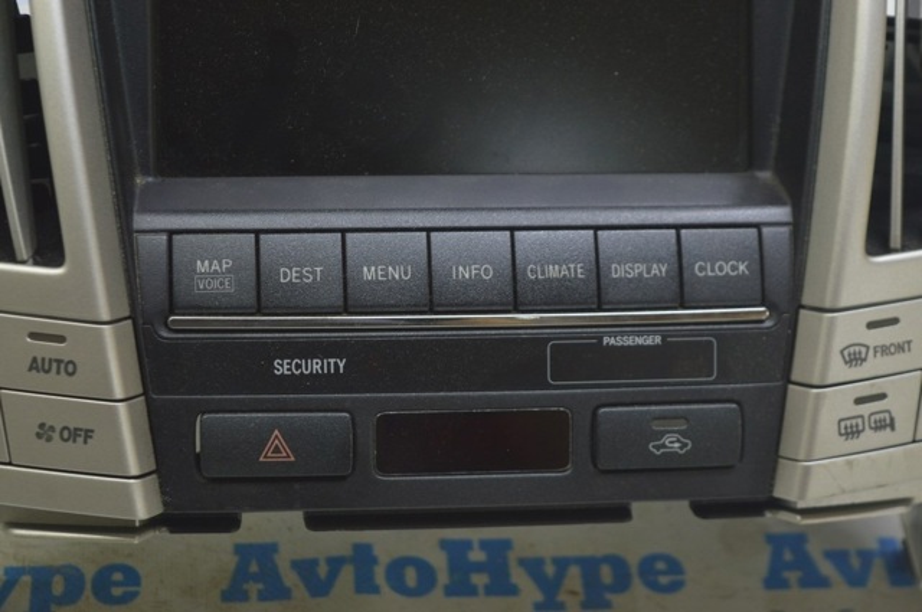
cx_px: 461
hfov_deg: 24.6
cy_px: 306
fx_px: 2110
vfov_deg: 16.5
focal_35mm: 82
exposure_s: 1/20
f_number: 5.6
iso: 400
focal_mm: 55
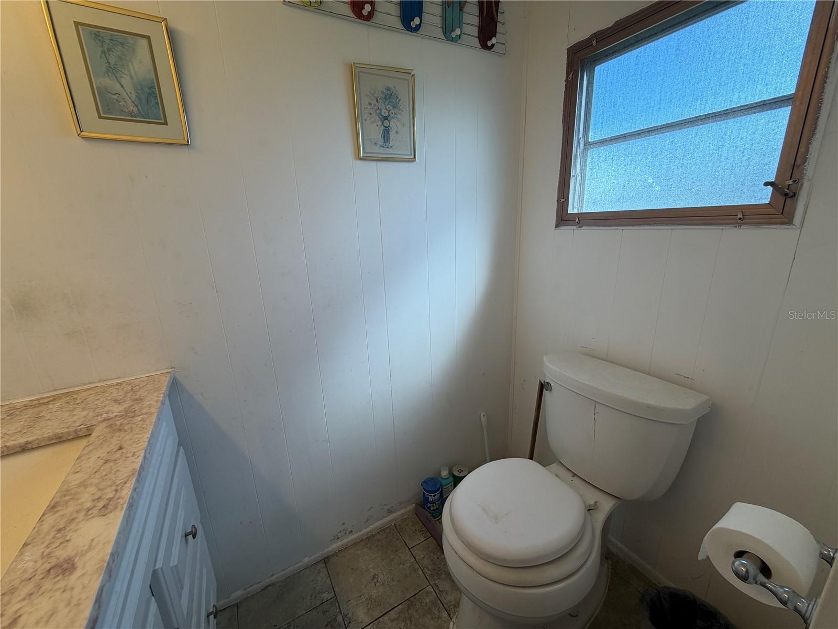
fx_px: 339
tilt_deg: -14.8
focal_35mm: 14
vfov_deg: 85.7
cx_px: 419
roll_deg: +2.2
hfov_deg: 102.1
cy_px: 314
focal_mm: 2.22
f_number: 2.2
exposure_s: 1/120
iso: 50
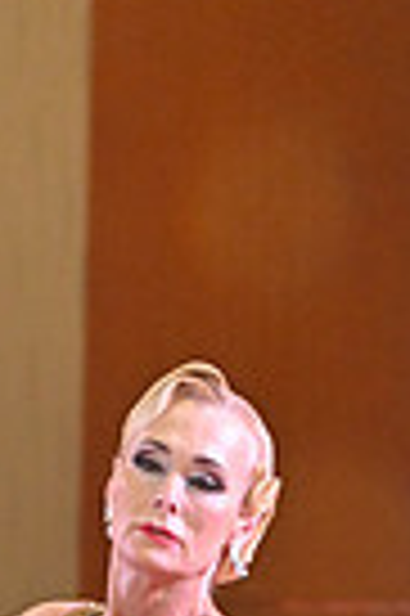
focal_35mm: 614
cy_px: 1057
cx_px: -79
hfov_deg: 2.2
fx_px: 10515
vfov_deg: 3.3
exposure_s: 1/400
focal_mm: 145
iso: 5000
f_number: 5
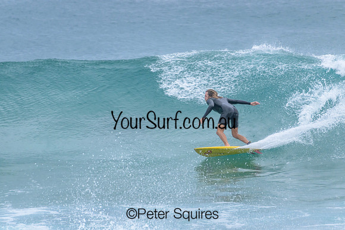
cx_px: 172
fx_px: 7668
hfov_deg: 2.6
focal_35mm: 800
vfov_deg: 1.7
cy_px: 115
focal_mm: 800
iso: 2000
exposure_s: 1/2000
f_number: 11
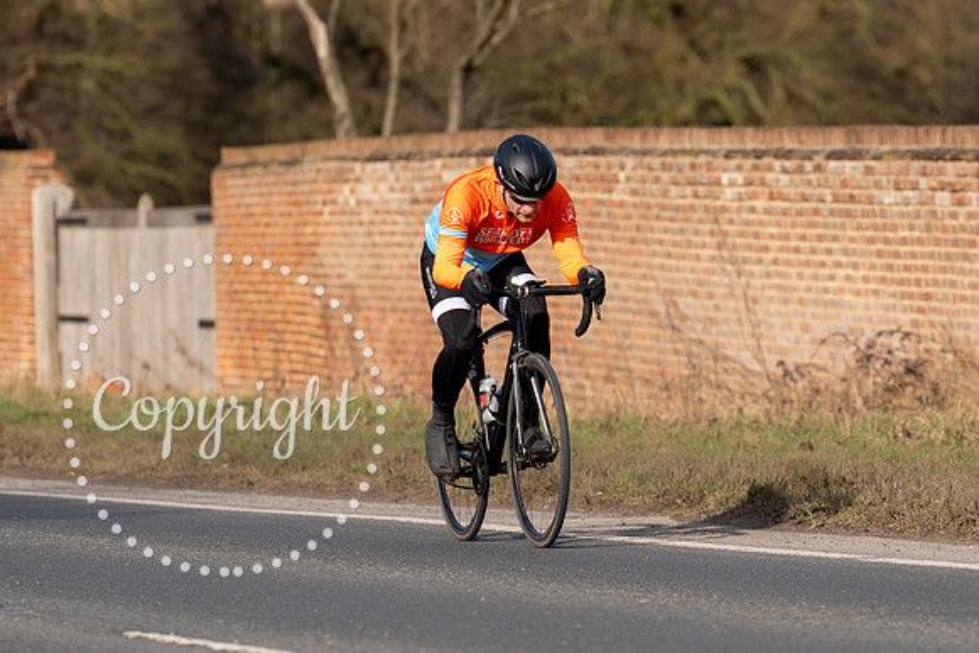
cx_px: 526
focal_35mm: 294
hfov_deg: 7.0
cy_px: 243
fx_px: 7986
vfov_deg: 4.7
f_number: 4
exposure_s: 1/800
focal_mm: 191
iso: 100
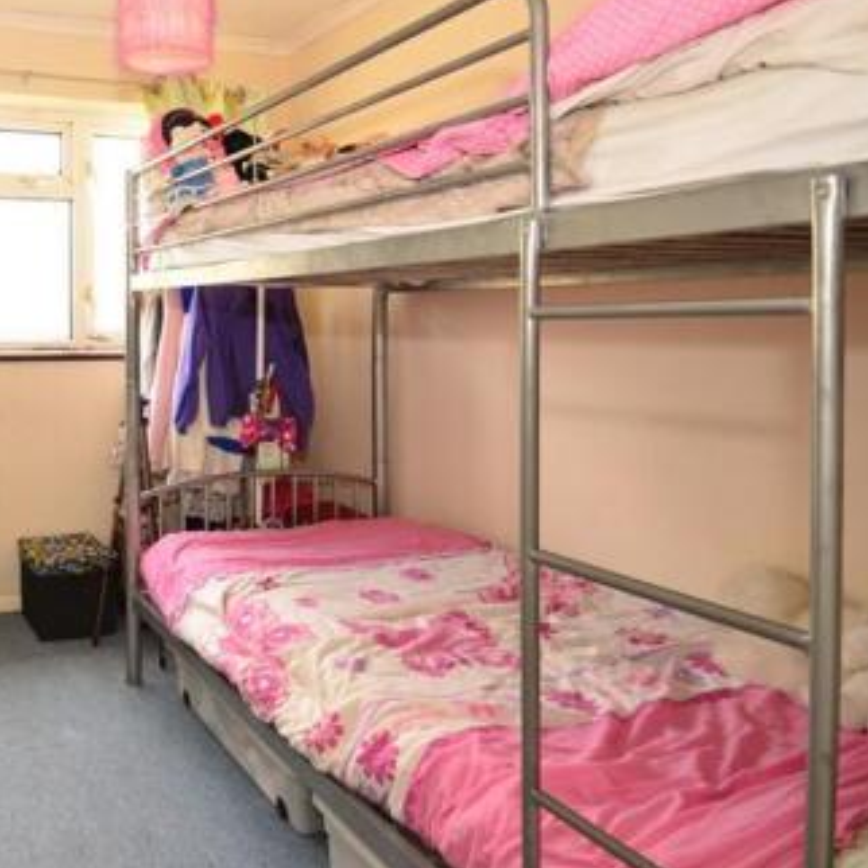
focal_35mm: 26
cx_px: 11
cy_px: 298
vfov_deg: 59.7
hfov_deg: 50.1
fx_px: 738
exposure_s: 1/25
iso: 400
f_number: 5.6
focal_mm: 10
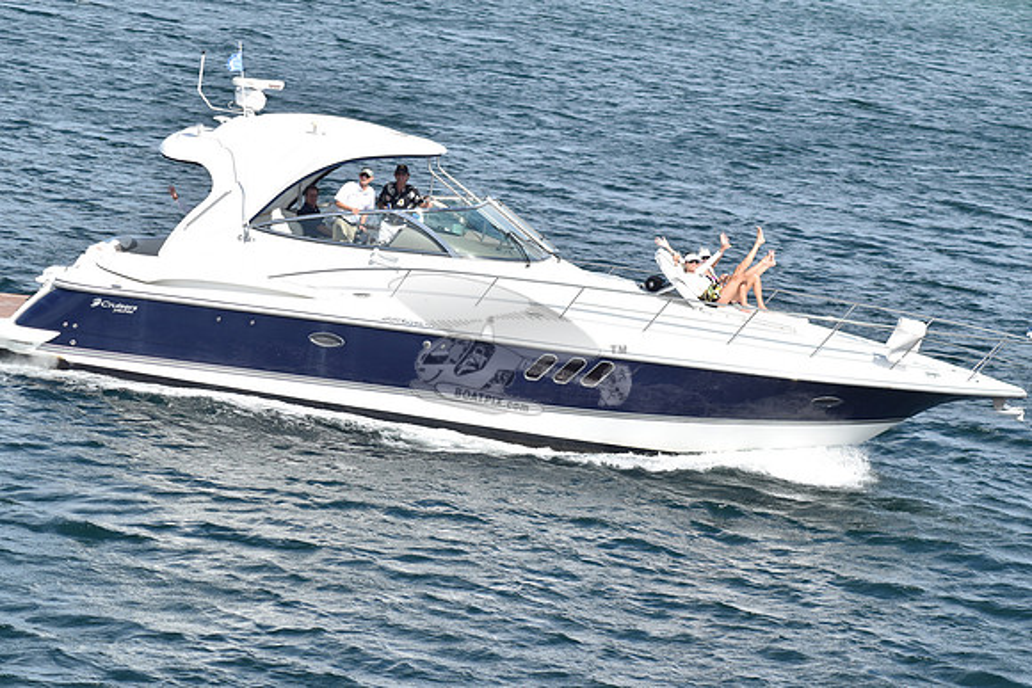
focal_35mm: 174
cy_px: 344
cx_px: 516
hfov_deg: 11.8
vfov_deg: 7.9
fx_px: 4989
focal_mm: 116
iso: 400
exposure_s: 1/1000
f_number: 9.5
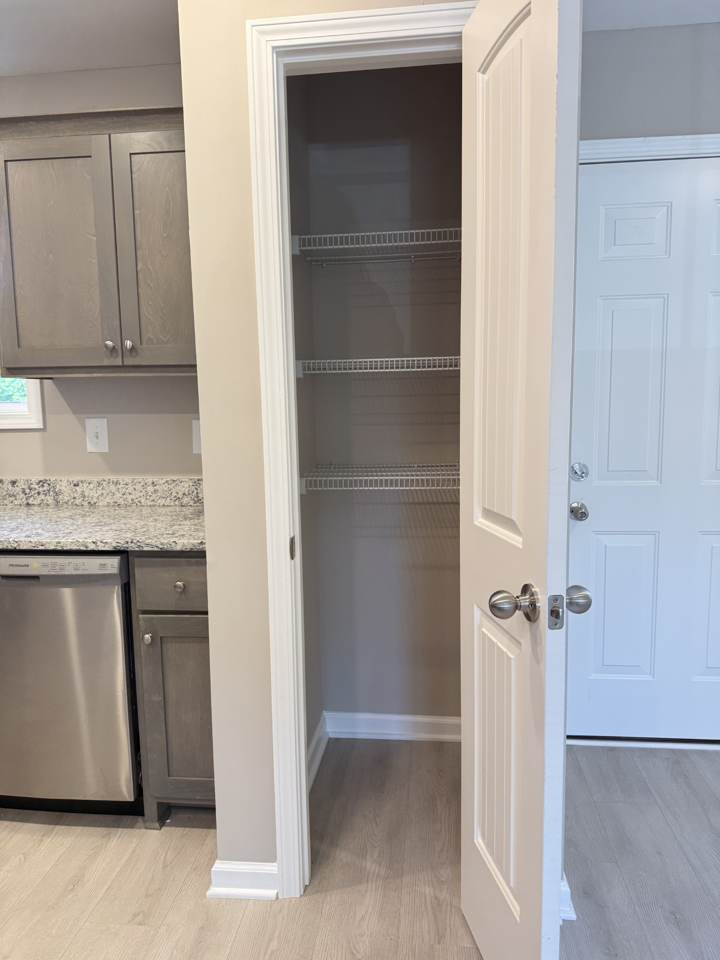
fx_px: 666
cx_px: 360
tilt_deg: -6.8
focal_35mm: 24
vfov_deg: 71.6
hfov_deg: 56.8
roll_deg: +0.3
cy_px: 480
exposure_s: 1/120
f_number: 1.78
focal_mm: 6.76
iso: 125
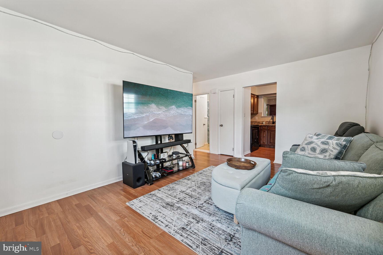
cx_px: 192
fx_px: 149
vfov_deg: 81.2
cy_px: 128
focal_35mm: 14
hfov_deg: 104.3
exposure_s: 1/13
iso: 200
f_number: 8
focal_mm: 14
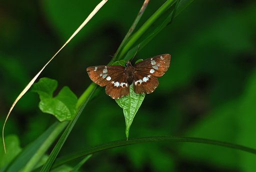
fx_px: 3205
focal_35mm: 450
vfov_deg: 3.1
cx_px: 128
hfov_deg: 4.6
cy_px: 86
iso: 125
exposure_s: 1/60
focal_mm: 300
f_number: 10
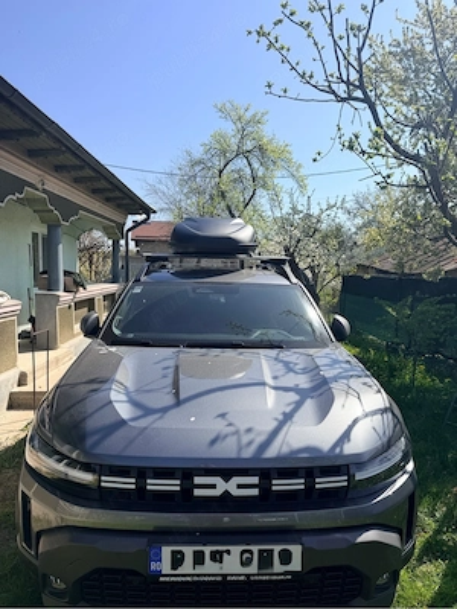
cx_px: 228
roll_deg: -0.3
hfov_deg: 56.8
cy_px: 304
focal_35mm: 24
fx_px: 422
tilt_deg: -6.1
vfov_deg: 71.6
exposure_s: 1/5319
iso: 80
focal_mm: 6.76
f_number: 1.78
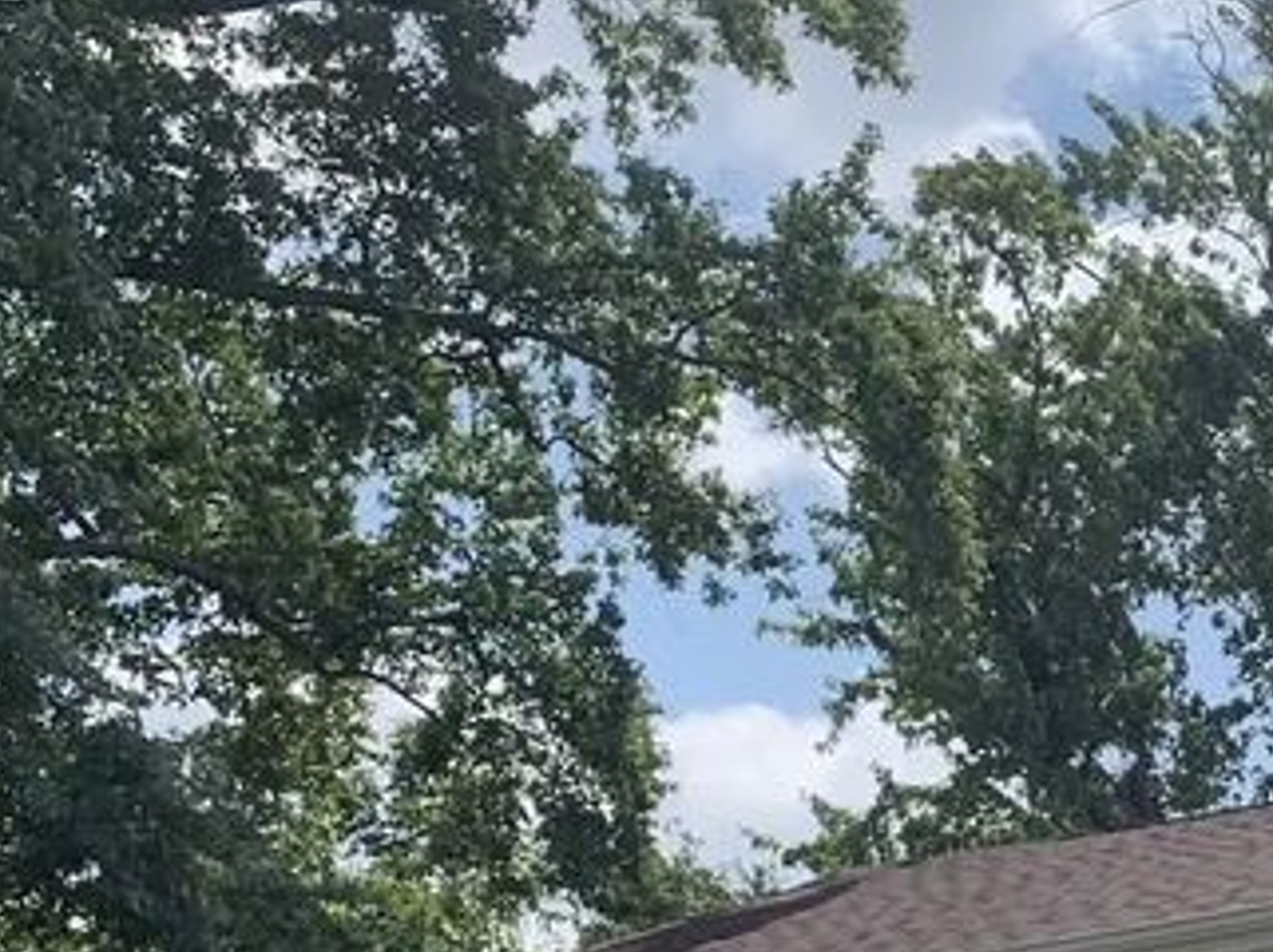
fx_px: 3049
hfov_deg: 21.6
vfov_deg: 16.9
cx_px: 1598
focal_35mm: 83
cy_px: 1184
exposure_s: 1/3401
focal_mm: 4.25
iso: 25
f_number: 1.8
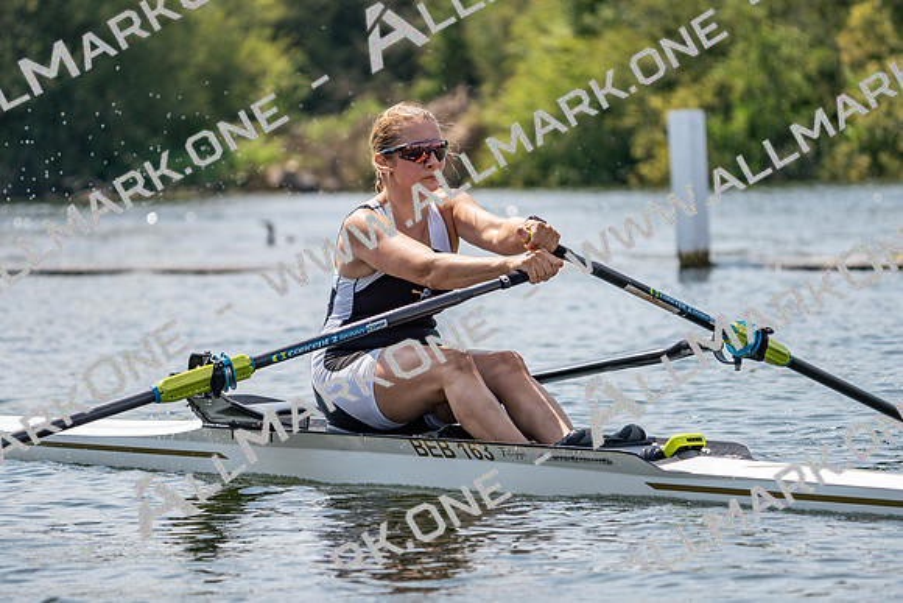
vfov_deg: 6.9
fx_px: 5018
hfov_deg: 10.3
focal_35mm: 200
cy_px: 302
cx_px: 452
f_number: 5.6
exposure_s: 1/1600
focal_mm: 200
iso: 200
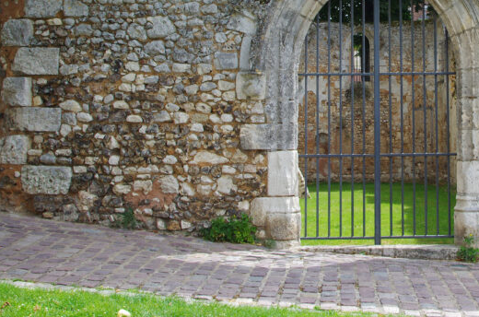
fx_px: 907
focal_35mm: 68
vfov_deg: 19.5
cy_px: 40
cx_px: 403
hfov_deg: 28.7
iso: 200
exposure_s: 1/125
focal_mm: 23.13
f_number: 10
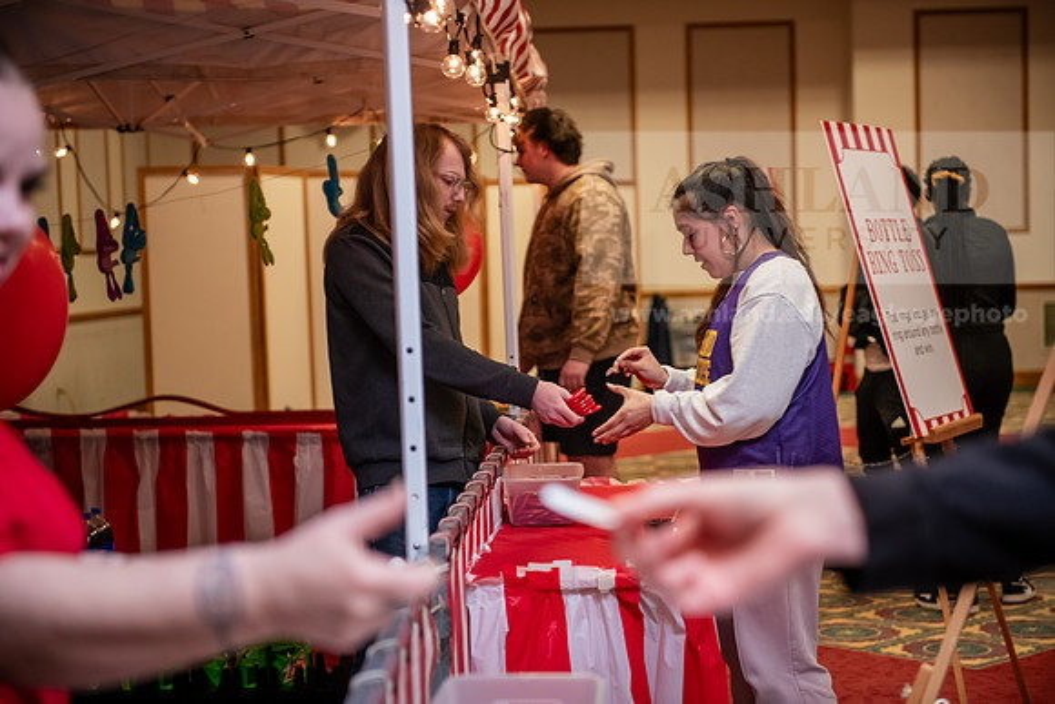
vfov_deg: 19.5
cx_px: 528
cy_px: 352
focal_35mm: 70
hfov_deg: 28.8
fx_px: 2052
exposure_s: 1/160
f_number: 3.2
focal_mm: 70
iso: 1250
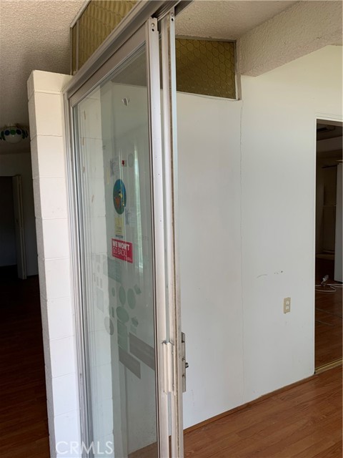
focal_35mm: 26
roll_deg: +3.6
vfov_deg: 67.3
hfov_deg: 53.1
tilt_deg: -3.6
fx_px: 344
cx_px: 172
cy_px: 229
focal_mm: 4.25
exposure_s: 1/121
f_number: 1.8
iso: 25
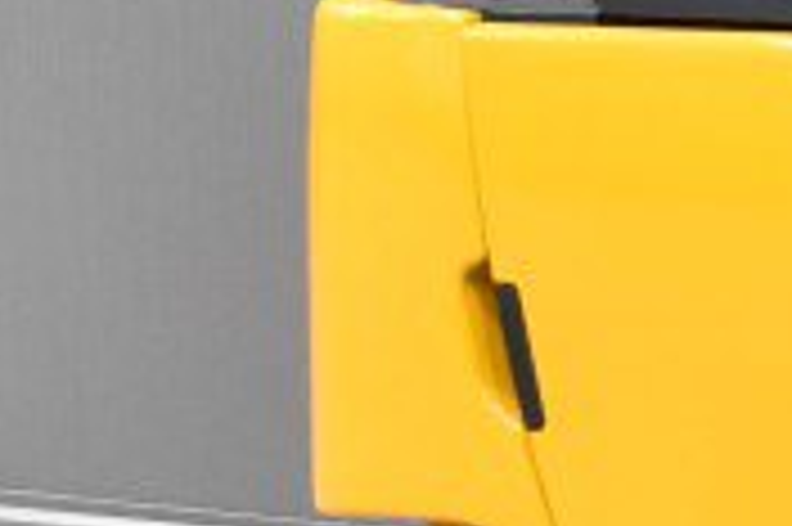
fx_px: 5407
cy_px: -103
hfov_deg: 7.8
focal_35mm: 246
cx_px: 1868
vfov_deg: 5.5
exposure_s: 1/40
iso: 1600
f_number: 5
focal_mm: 24
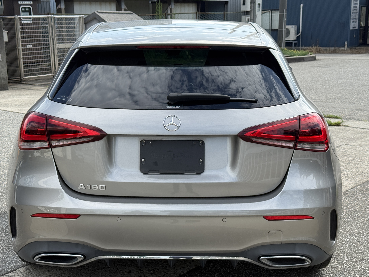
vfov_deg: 28.0
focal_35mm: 52
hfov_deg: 36.8
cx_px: 171
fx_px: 554
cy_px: 146
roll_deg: +1.2
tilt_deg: -12.2
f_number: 1.78
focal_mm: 6.76
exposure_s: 1/2762
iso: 80
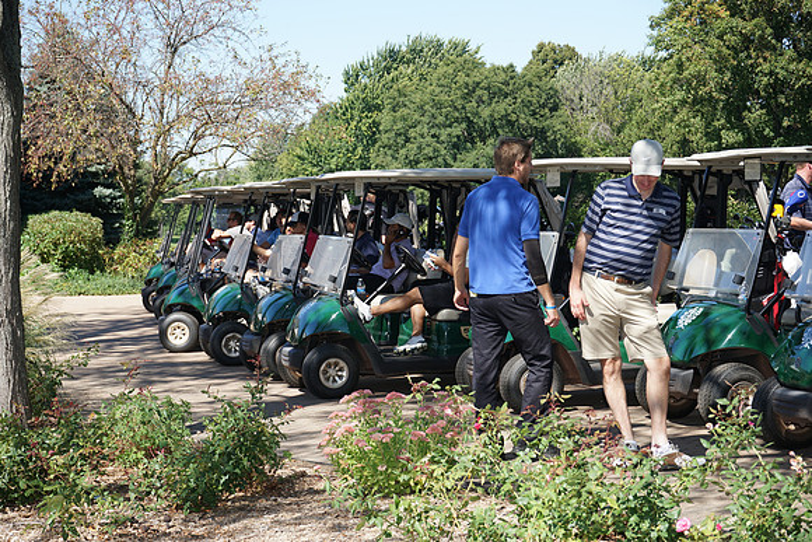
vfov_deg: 19.5
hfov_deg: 28.8
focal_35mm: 70
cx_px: 406
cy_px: 271
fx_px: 1579
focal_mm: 70
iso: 200
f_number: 9
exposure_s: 1/200
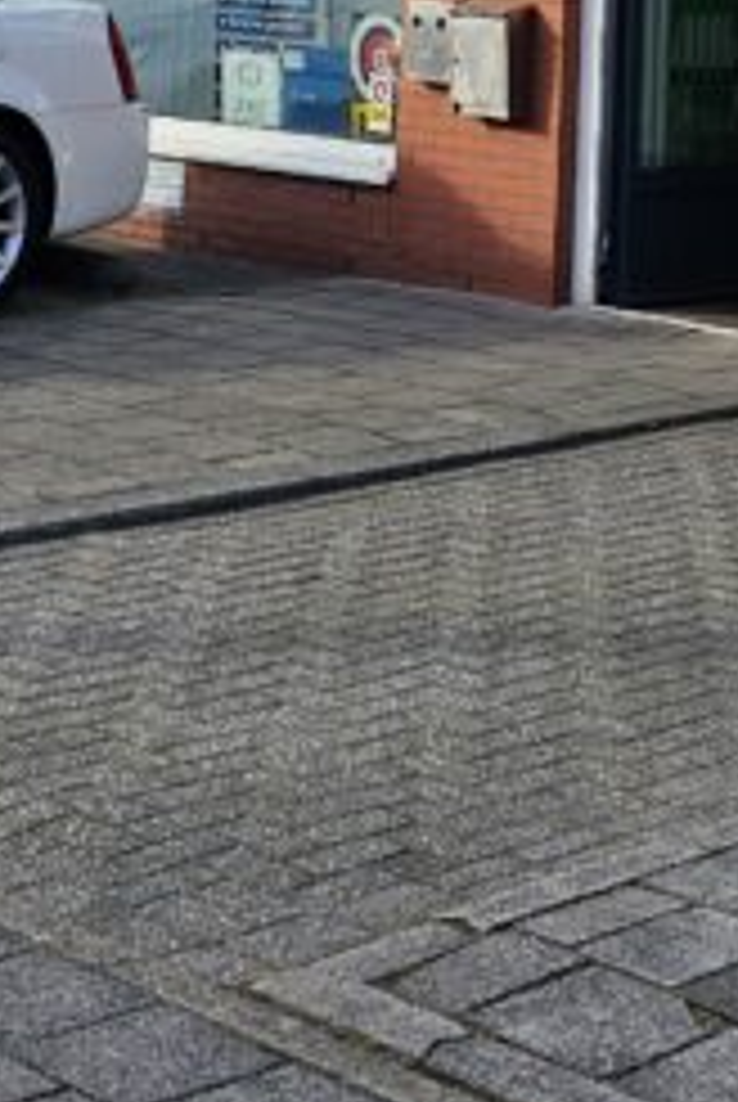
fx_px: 3189
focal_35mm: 104
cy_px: -625
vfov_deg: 17.4
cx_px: 569
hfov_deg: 13.2
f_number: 1.7
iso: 10
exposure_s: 1/385
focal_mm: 6.3
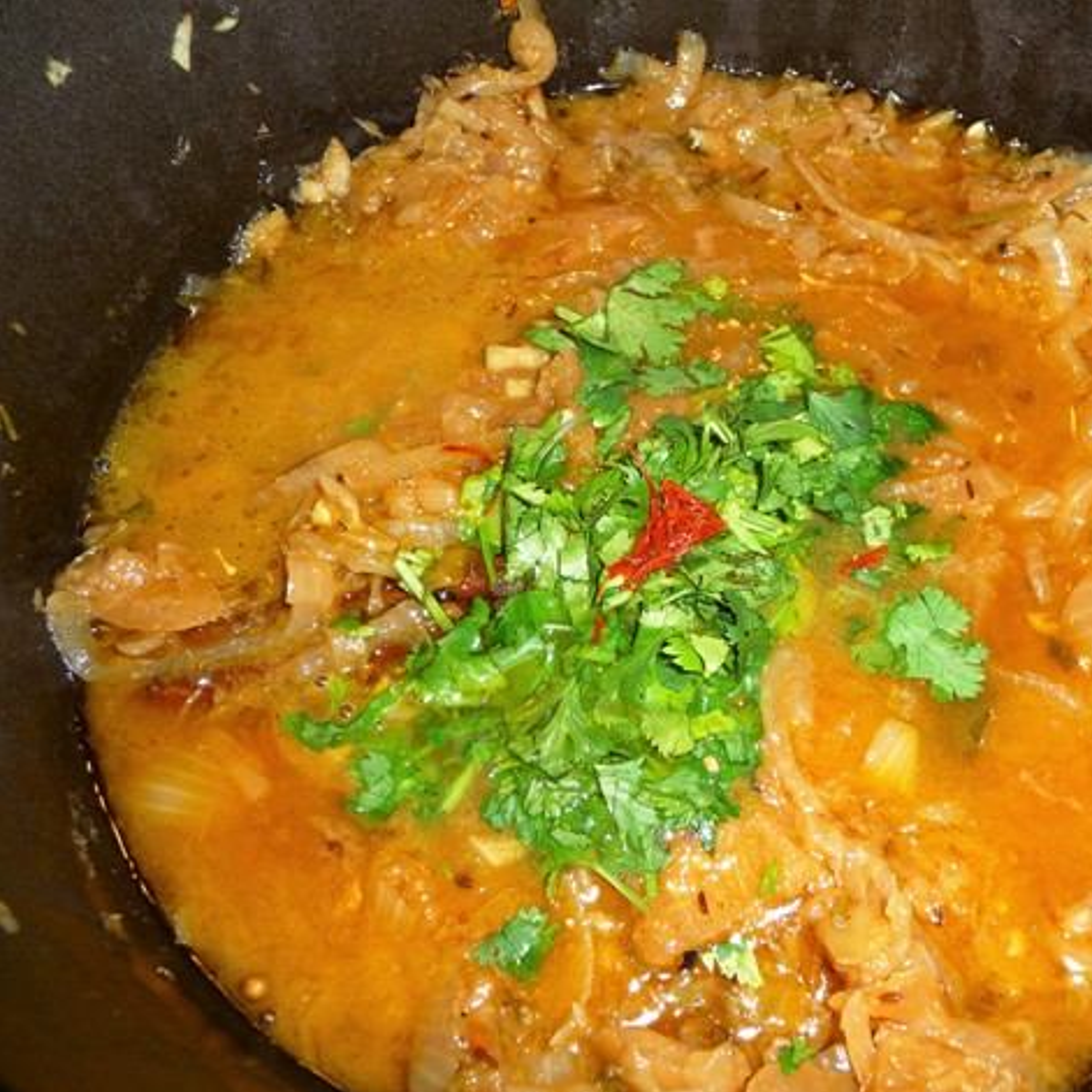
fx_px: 1285
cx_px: 740
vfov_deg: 46.0
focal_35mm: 36
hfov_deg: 45.3
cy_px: 554
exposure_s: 1/30
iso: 100
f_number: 3.4
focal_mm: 5
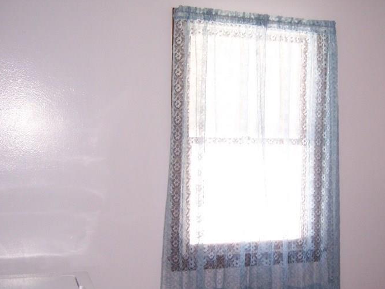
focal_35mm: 51
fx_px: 567
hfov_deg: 36.9
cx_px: 268
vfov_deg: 28.4
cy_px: 193
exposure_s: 1/60
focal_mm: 5.5
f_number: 2.8
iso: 140
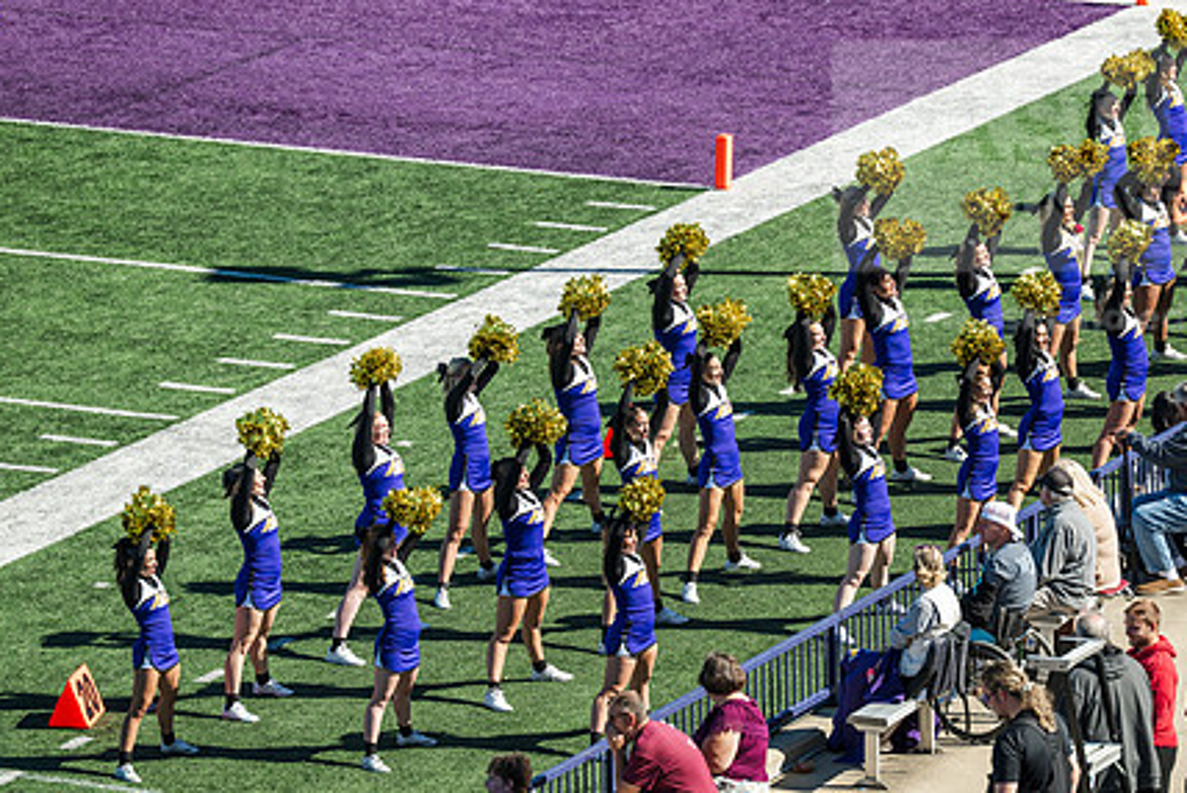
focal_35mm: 271
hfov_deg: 7.6
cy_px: 376
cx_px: 749
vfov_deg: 5.1
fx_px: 8941
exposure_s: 1/500
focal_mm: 200
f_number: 4.5
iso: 100
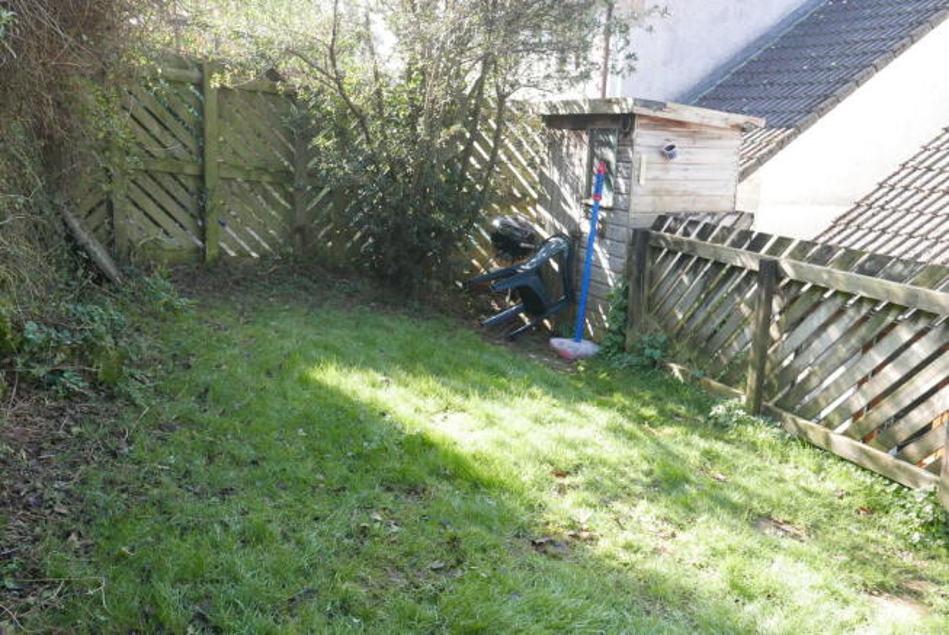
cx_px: 474
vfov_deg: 39.0
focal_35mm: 34
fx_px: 897
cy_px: 318
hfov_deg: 55.7
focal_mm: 15.4
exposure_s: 1/640
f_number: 4.5
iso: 1600
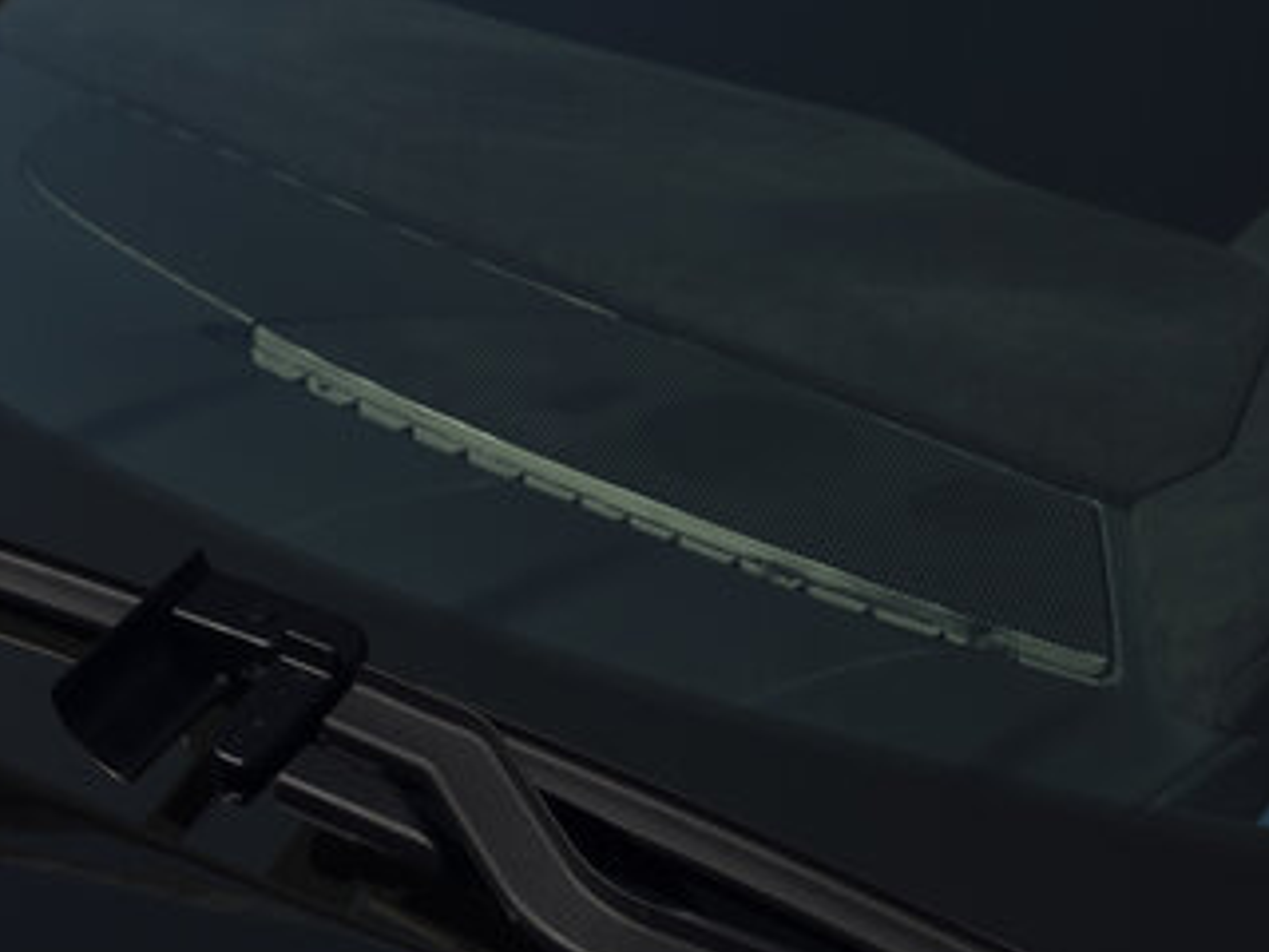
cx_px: -171
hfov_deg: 11.5
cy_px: 670
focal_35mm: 169
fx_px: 6195
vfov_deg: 8.8
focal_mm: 57.5
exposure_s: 1/640
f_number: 11
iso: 400
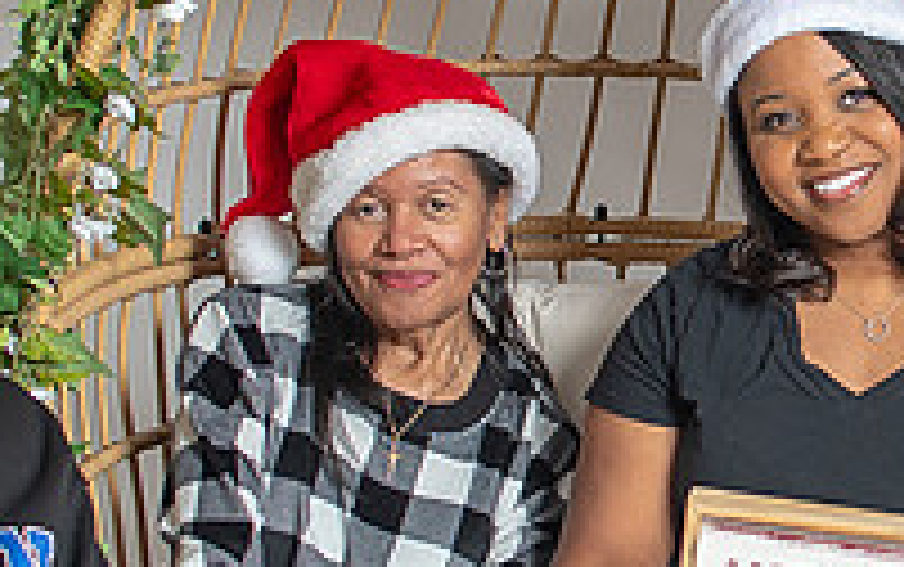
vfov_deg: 7.4
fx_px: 4389
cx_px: 761
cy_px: 189
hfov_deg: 11.7
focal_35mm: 178
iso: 100
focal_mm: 35
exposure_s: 1/250
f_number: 3.2
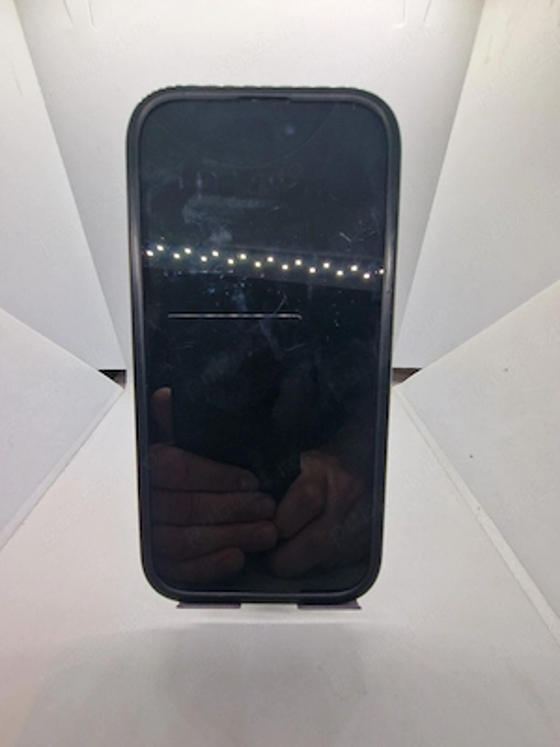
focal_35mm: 13
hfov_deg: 89.9
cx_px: 280
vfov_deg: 106.2
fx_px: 280
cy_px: 374
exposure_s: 1/161
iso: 50
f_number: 2.2
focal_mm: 2.2
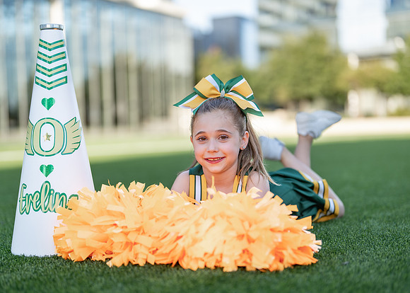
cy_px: 164
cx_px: 206
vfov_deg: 23.6
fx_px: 701
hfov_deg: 32.6
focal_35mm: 60
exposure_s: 1/1250
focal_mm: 50
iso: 100
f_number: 1.2
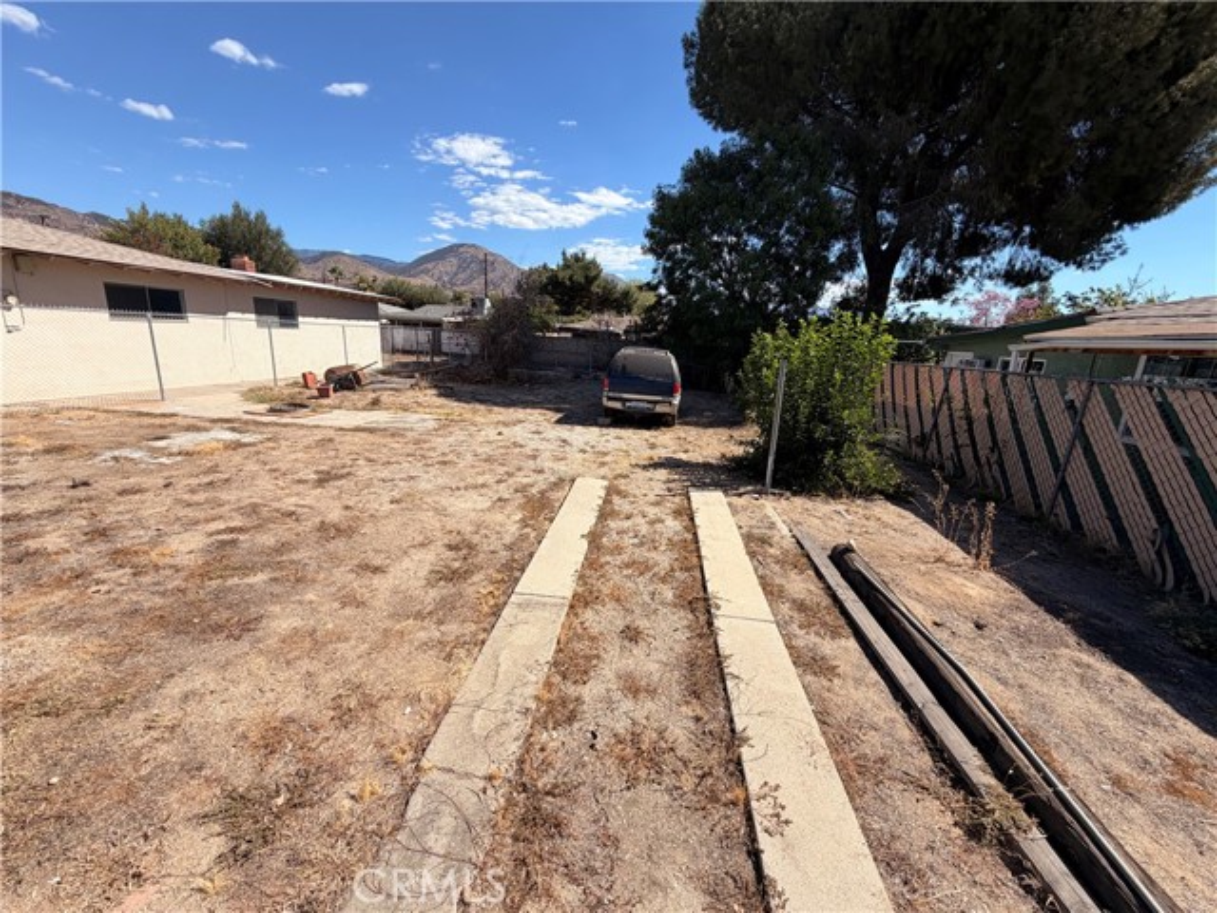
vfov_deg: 85.7
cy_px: 456
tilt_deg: -14.4
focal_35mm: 14
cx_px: 608
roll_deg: -3.1
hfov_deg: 102.1
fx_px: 492
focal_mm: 2.22
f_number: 2.2
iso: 20
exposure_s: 1/809
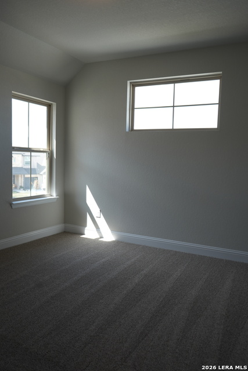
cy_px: 186
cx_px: 124
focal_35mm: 29
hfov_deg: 45.0
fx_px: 299
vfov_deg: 63.6
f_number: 4
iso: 250
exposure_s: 1/160
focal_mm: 29
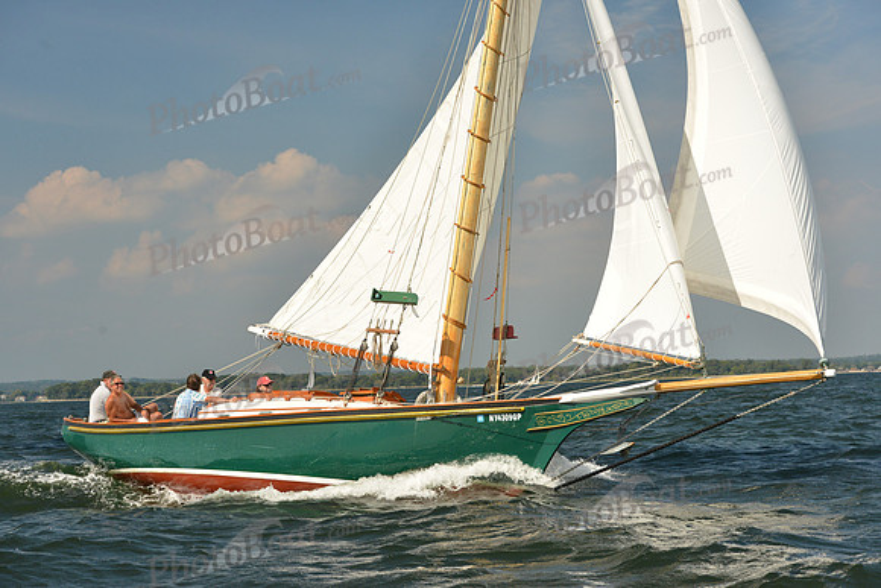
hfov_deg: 24.8
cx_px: 440
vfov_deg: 16.7
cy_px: 294
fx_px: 2007
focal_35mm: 82
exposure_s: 1/1250
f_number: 8
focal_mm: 82
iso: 1000
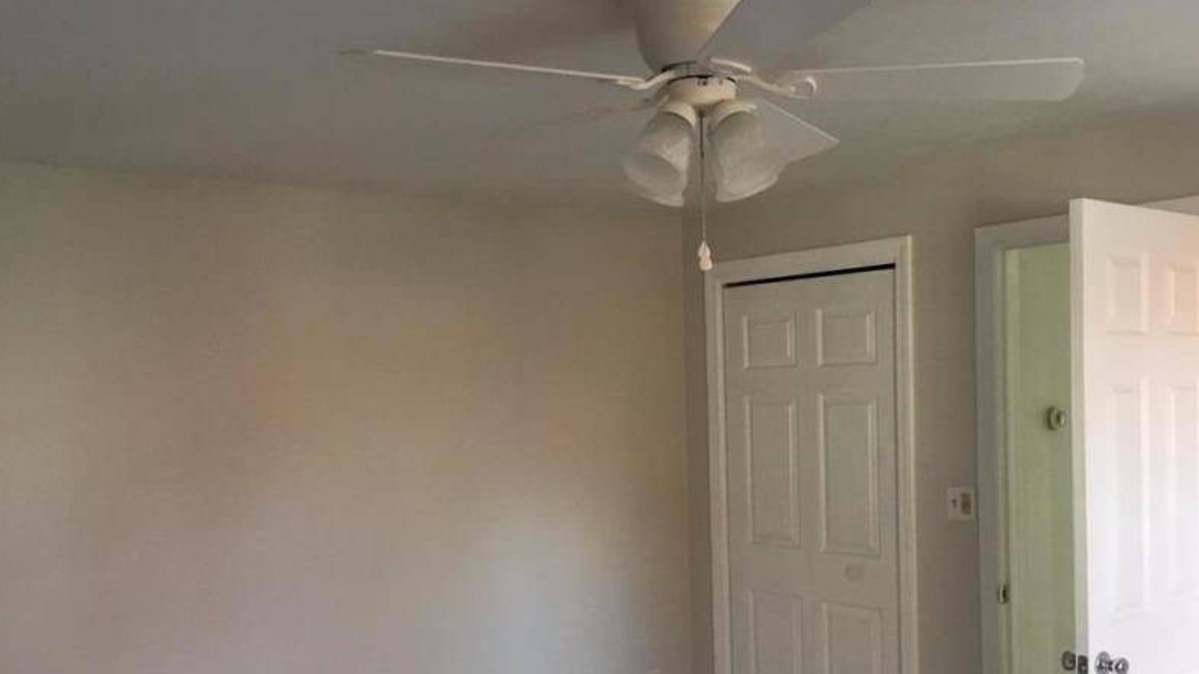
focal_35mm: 41
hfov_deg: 49.4
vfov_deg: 28.8
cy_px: 457
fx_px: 1303
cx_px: 646
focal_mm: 4.15
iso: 100
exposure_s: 1/30
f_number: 2.2
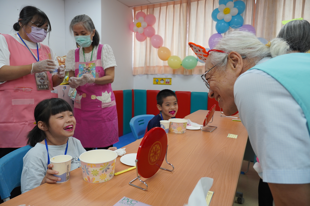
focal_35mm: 24
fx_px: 206
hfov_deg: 73.8
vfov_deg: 53.0
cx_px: 155
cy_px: 103
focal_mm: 16
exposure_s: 1/160
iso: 500
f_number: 4
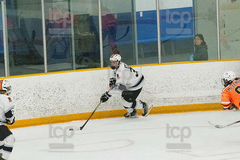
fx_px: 1999
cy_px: 80
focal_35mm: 300
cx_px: 120
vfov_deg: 4.6
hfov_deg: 6.9
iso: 8000
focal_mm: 200
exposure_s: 1/1600
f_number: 5
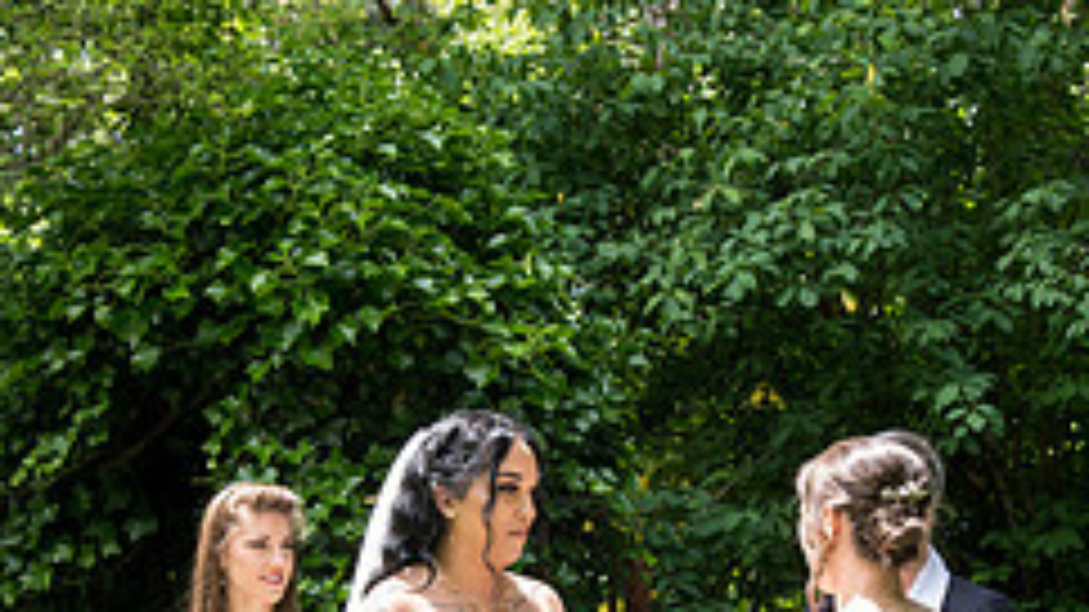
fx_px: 2541
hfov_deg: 24.2
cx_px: 549
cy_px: 695
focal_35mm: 88
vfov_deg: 13.4
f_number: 5
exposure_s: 1/400
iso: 500
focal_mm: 35
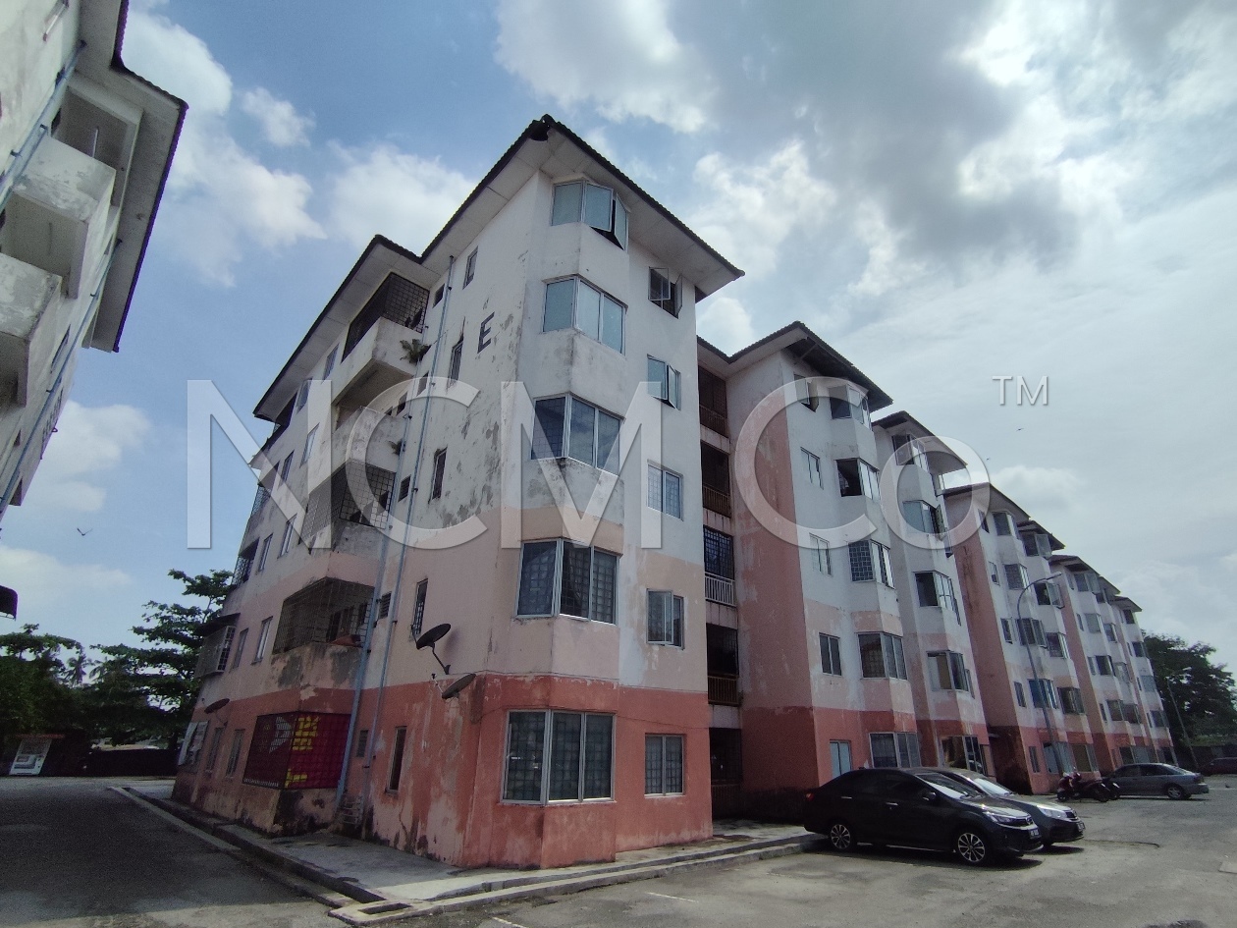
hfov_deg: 94.5
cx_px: 618
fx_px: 572
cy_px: 464
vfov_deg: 78.1
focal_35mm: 16
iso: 50
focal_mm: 1.65
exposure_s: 1/7439
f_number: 2.2
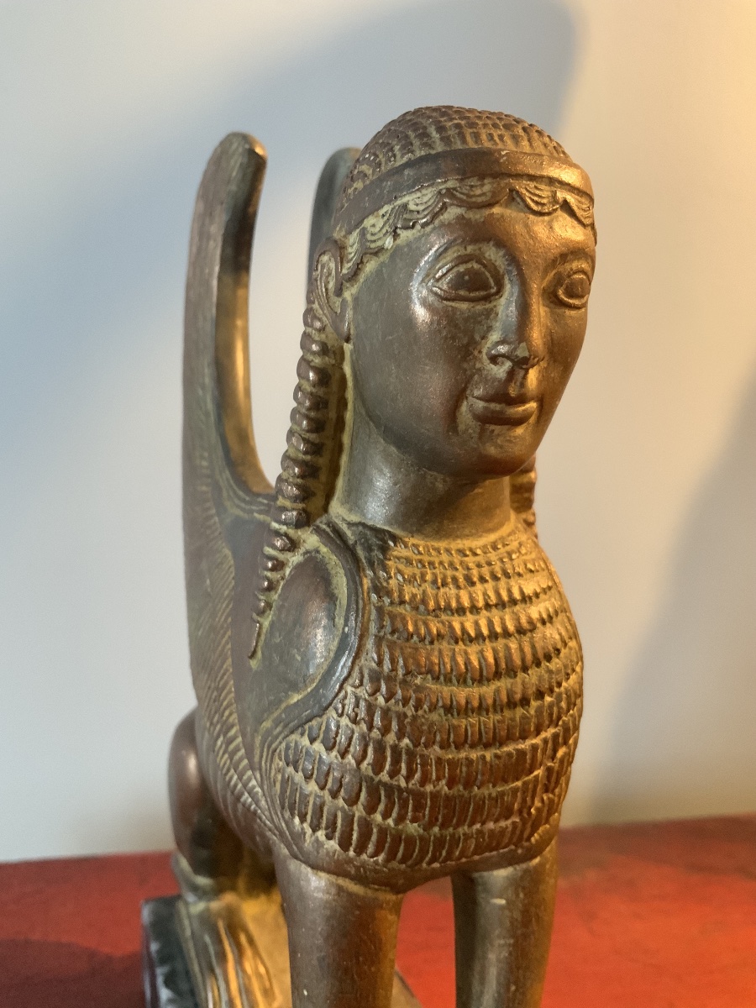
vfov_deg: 61.7
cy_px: 504
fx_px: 844
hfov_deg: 48.2
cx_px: 378
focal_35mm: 29
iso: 200
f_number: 1.8
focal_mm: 3
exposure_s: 1/33
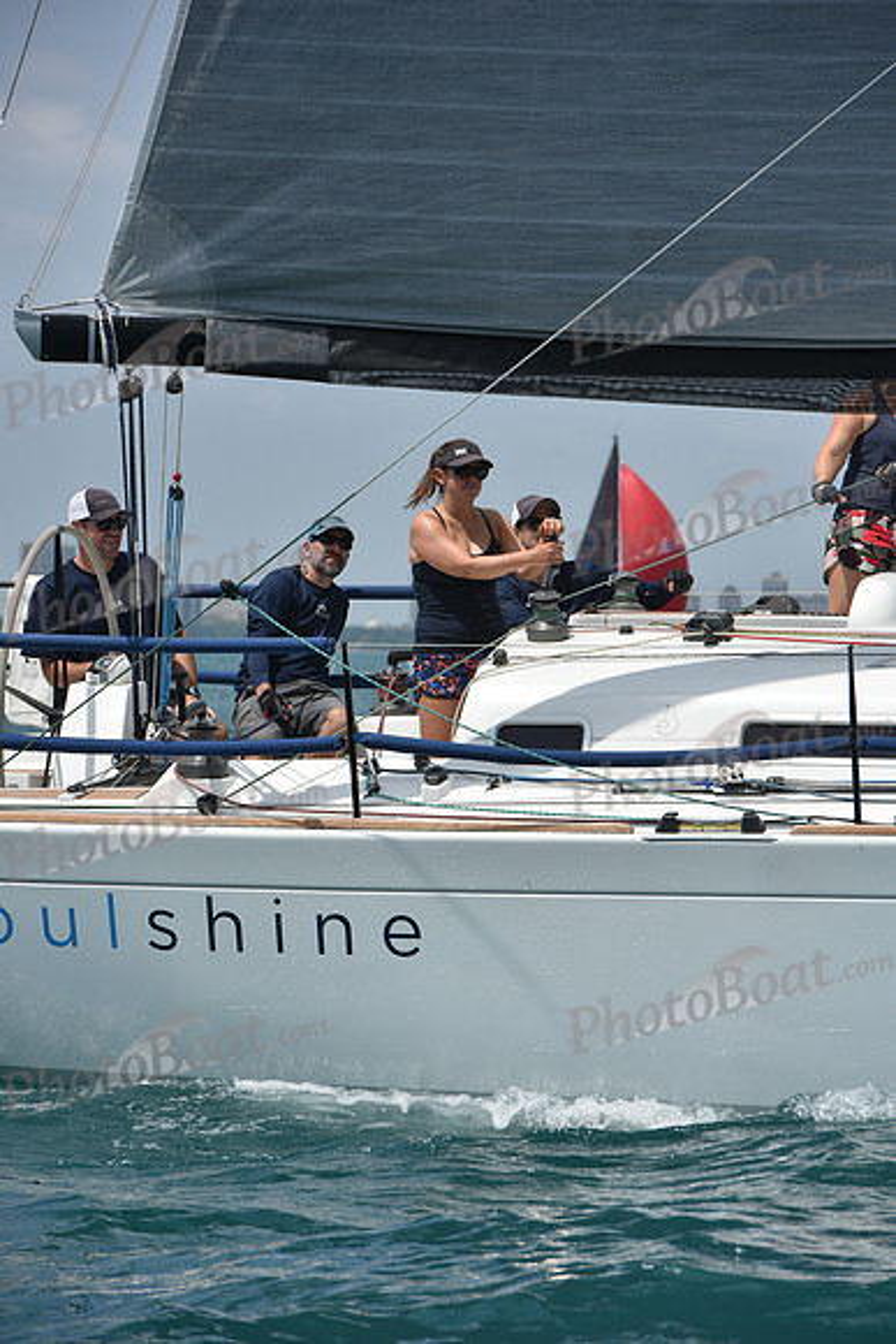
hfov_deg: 6.9
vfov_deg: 10.3
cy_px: 672
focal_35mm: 200
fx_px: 7462
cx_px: 448
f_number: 10
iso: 250
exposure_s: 1/1250
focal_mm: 200
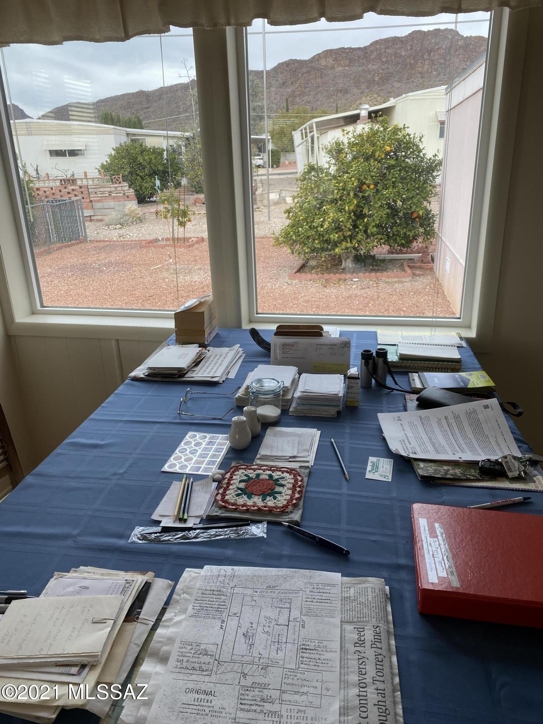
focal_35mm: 26
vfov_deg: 67.3
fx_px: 544
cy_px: 362
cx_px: 272
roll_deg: +2.5
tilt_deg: -19.3
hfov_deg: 53.1
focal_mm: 4.25
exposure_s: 1/191
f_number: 1.8
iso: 32
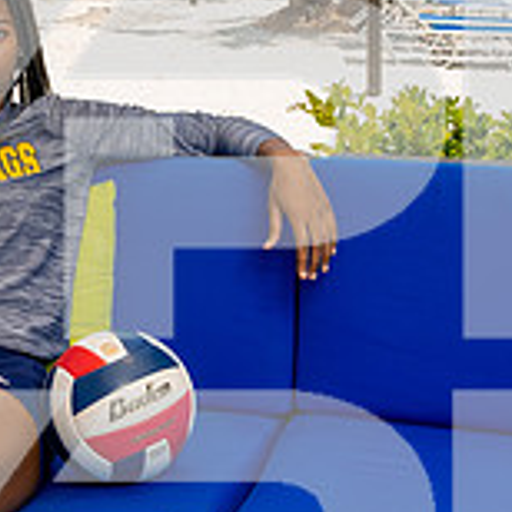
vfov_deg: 18.1
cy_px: 165
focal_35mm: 96
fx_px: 1606
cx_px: 0
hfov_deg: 17.7
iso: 250
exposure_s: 1/200
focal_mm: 30
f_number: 11
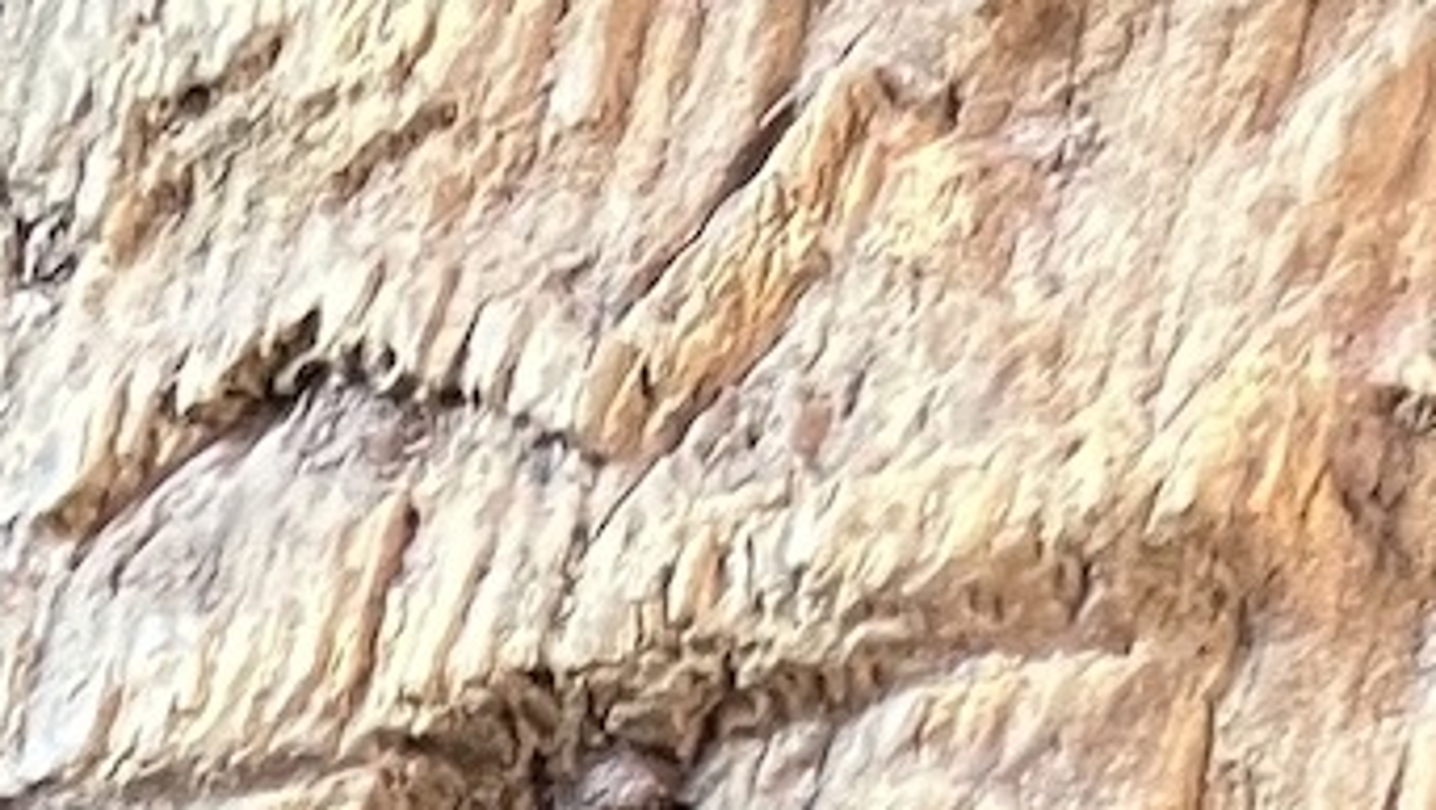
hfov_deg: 11.6
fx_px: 6935
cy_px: 3777
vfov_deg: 5.4
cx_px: 1667
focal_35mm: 182
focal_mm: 5.1
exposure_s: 1/50
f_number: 1.6
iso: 250
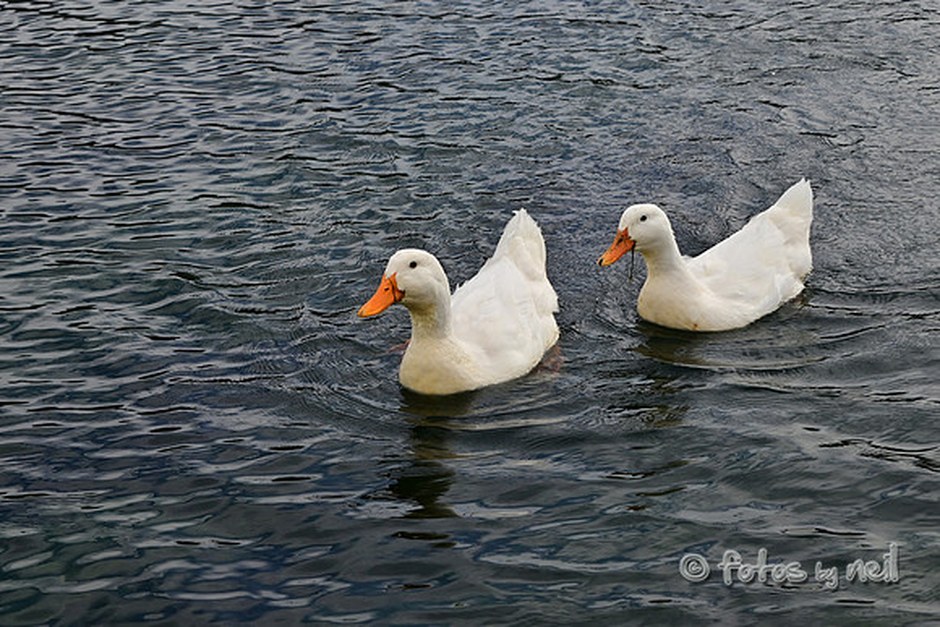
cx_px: 470
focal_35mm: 78
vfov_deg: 17.5
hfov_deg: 26.0
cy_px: 314
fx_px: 2037
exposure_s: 1/500
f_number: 11
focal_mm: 52
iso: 200
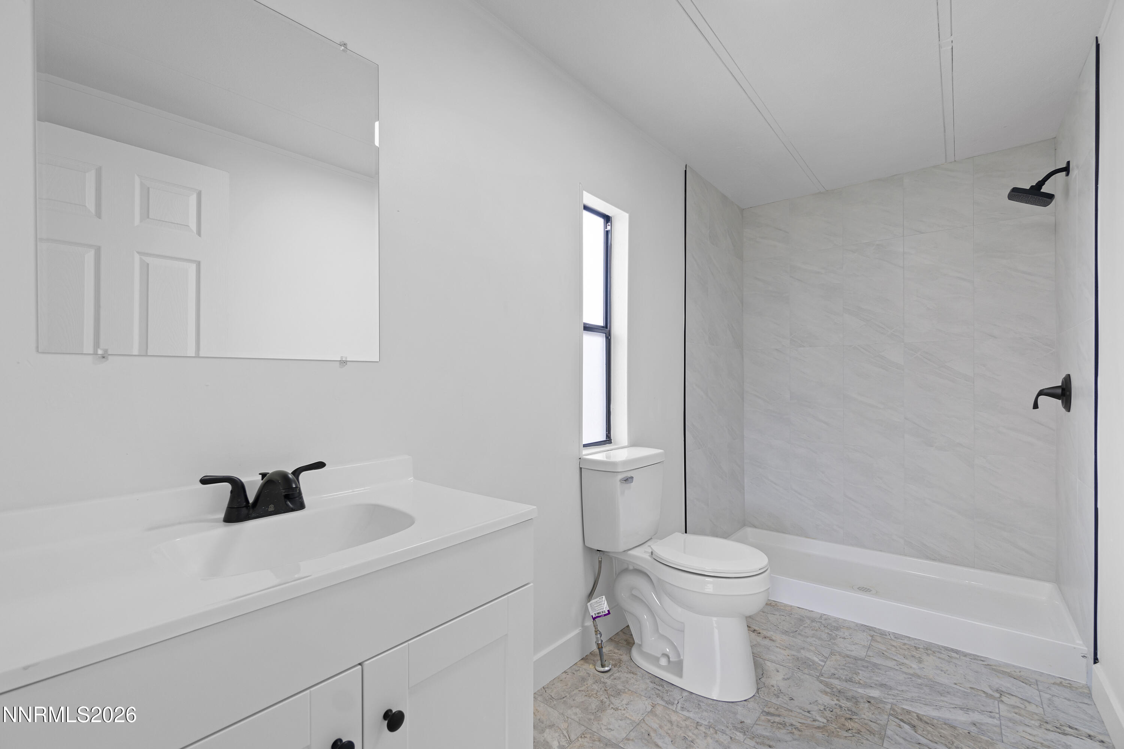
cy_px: 374
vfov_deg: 77.3
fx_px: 468
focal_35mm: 15
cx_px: 562
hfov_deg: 100.4
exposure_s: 1/2.5
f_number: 7.1
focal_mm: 10
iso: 100
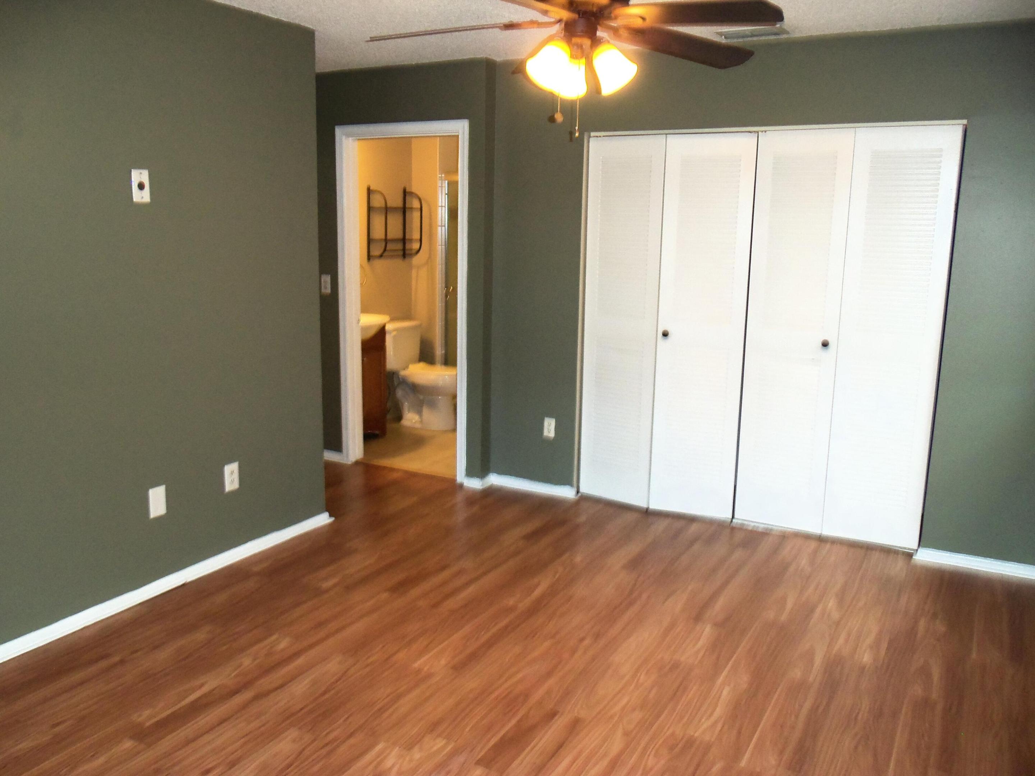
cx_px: 518
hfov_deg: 61.7
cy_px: 388
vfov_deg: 48.2
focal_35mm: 29
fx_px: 867
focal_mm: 5.2
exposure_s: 1/30
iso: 125
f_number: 3.4
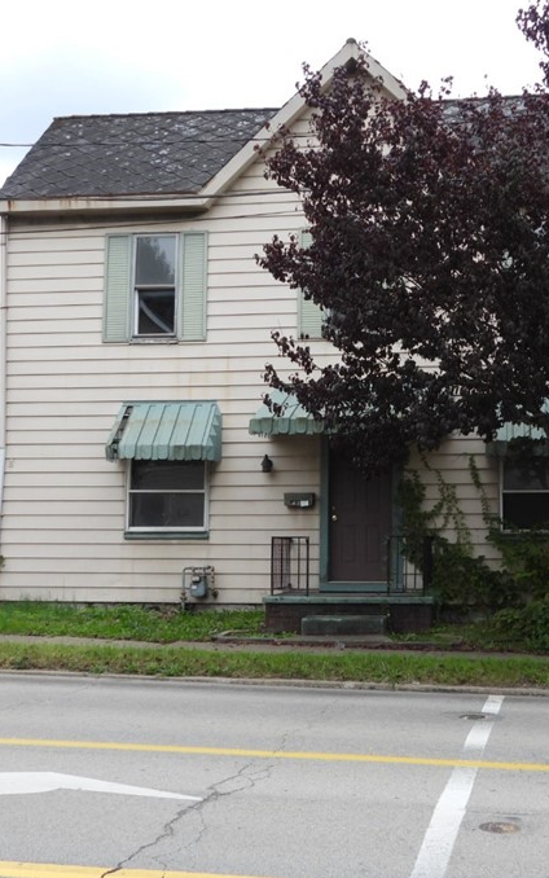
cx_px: 388
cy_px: 399
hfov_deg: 26.6
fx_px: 1149
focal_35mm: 48
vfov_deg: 41.8
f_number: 3.2
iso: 100
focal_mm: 5.4
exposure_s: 1/400
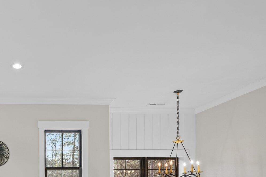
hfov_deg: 54.3
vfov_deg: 37.3
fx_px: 229
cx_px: 38
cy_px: 181
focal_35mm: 31
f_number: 6.3
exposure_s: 1/13
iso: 400
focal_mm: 15
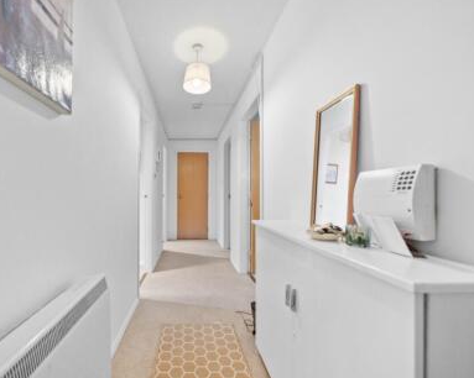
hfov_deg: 99.5
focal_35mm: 14
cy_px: 188
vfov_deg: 87.9
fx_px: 196
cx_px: 192
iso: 1600
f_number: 5
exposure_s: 1/4
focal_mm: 12
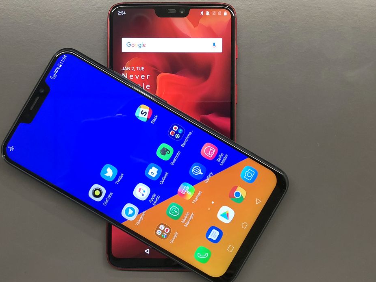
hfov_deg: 58.3
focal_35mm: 31
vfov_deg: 45.4
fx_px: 337
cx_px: 172
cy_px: 136
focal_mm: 3.99
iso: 40
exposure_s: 1/25
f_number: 1.8
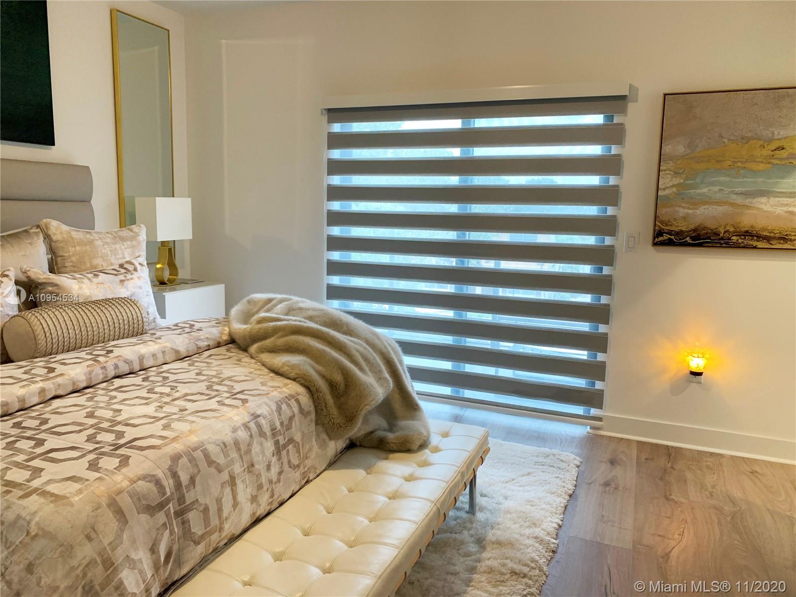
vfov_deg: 53.1
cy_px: 298
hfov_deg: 67.3
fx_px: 598
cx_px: 398
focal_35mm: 26
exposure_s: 1/60
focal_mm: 4.25
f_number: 1.8
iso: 100
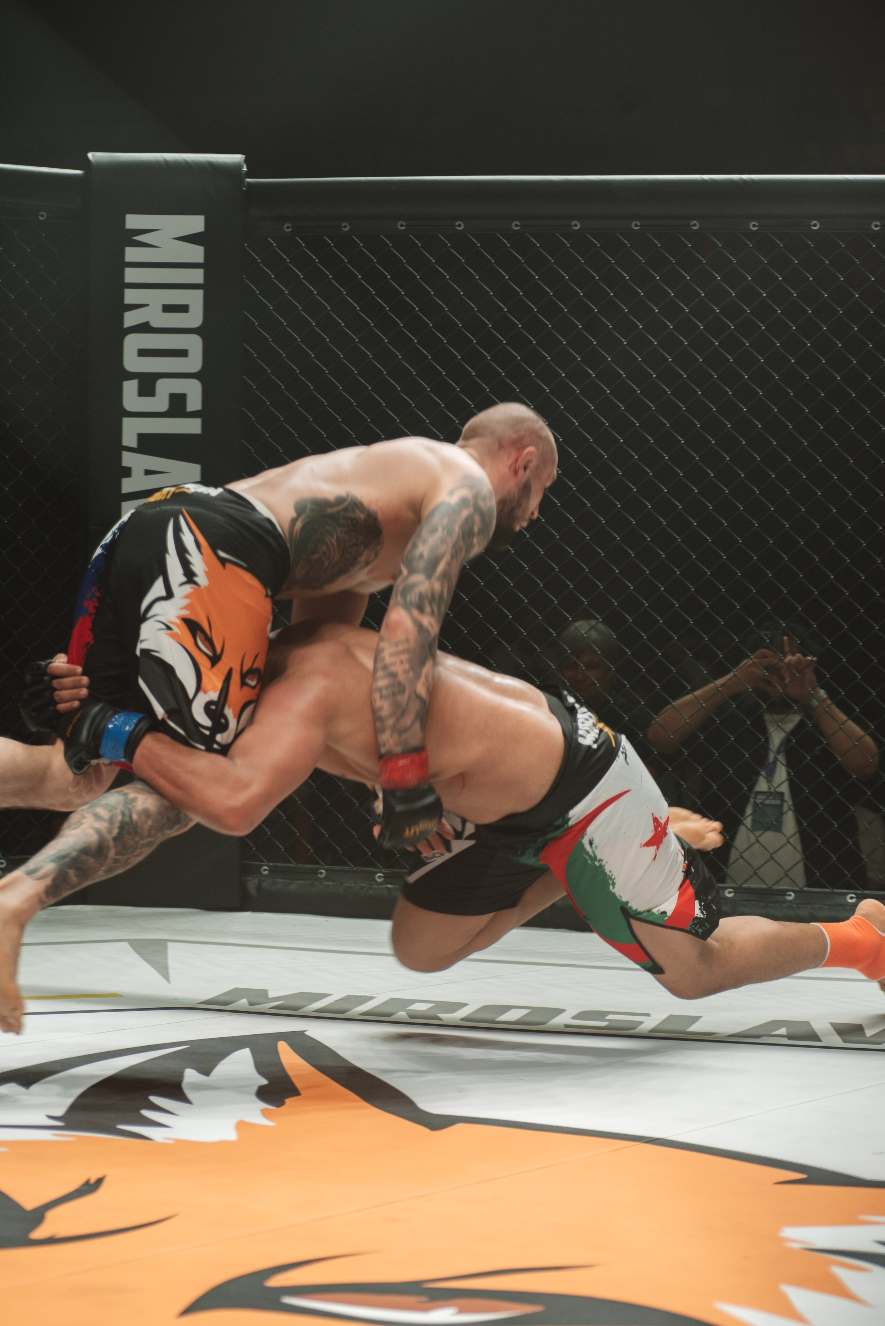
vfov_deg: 25.4
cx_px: 442
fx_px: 2947
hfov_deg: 17.1
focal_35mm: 80
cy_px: 663
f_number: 4
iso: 320
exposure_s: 1/320
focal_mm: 80
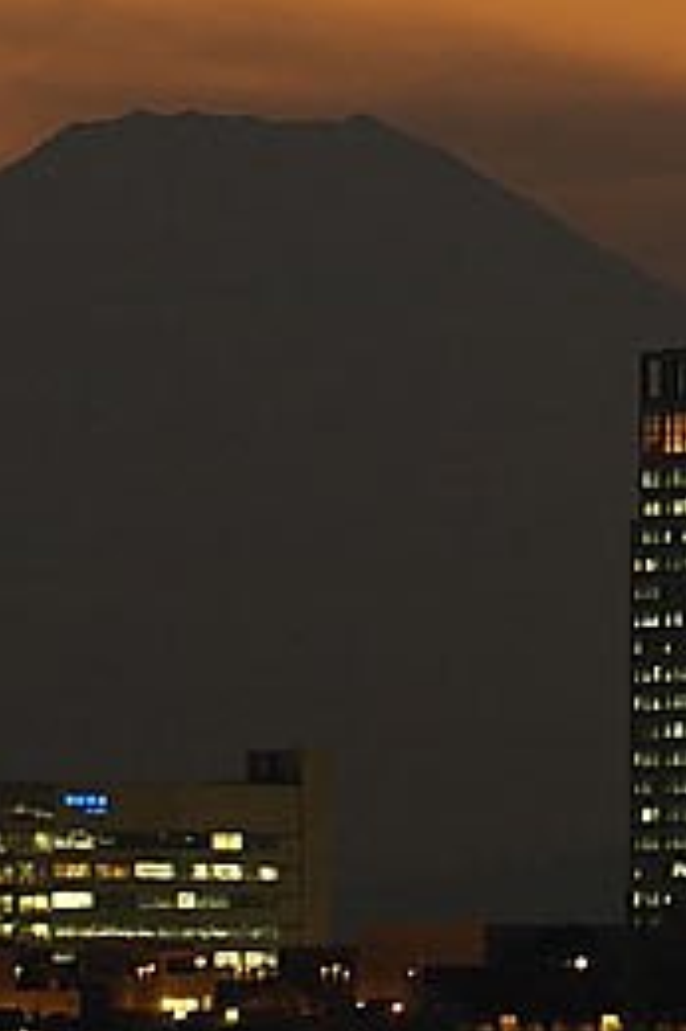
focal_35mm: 1040
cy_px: 297
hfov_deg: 1.3
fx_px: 29764
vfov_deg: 2.0
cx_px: 1281
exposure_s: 1.6
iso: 200
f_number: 11
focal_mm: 180
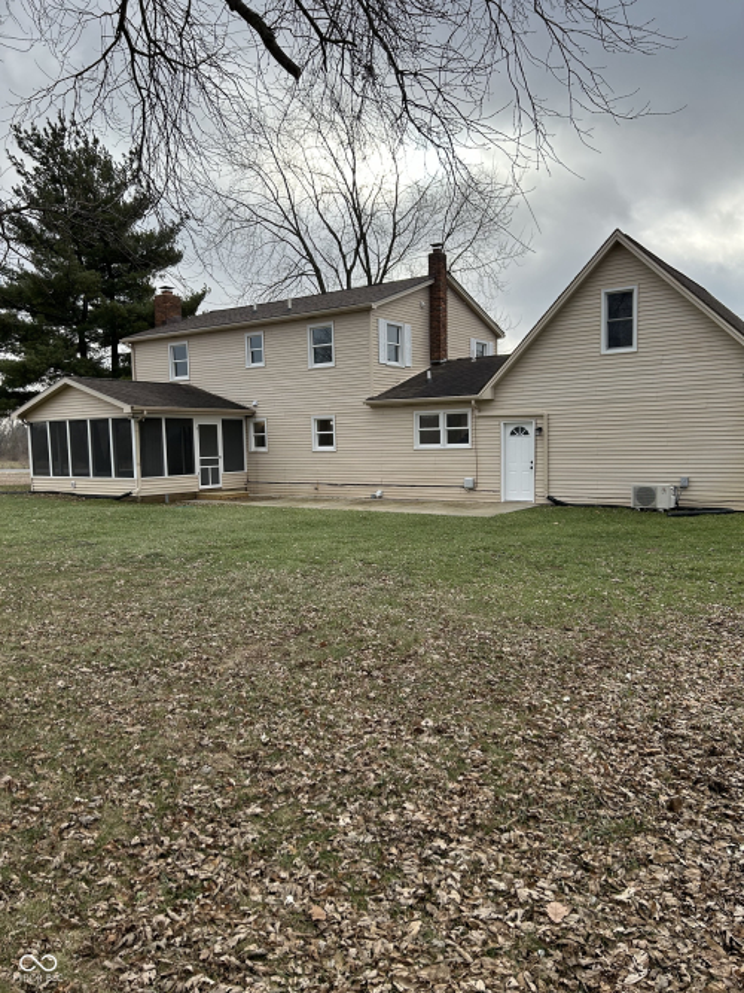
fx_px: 745
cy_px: 496
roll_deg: +1.9
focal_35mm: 26
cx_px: 372
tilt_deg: -6.9
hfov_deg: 53.0
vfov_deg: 67.3
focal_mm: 5.7
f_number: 1.5
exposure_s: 1/2083
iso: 50
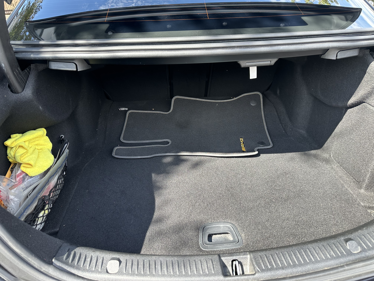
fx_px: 259
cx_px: 187
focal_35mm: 24
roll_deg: +1.6
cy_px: 140
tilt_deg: -30.2
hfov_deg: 71.6
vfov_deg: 56.8
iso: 64
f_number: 1.78
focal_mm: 6.86
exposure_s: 1/211
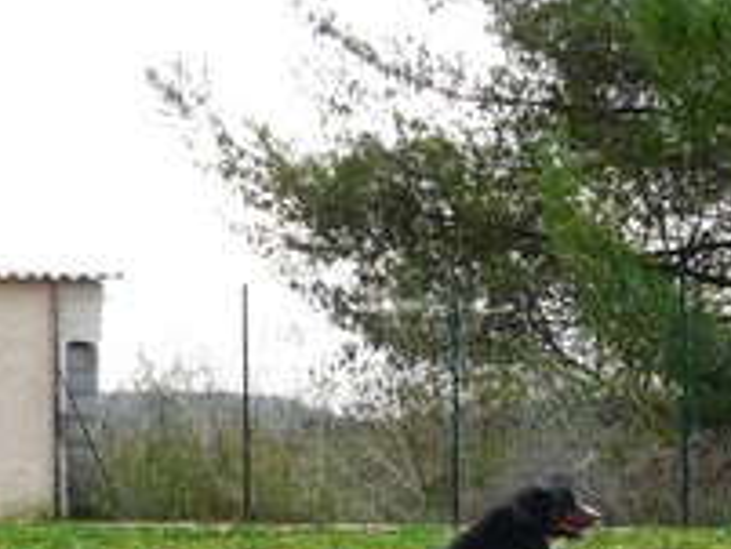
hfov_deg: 8.0
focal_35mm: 246
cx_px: 502
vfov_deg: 6.0
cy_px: 662
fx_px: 5198
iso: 100
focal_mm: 16.6
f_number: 4
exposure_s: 1/200
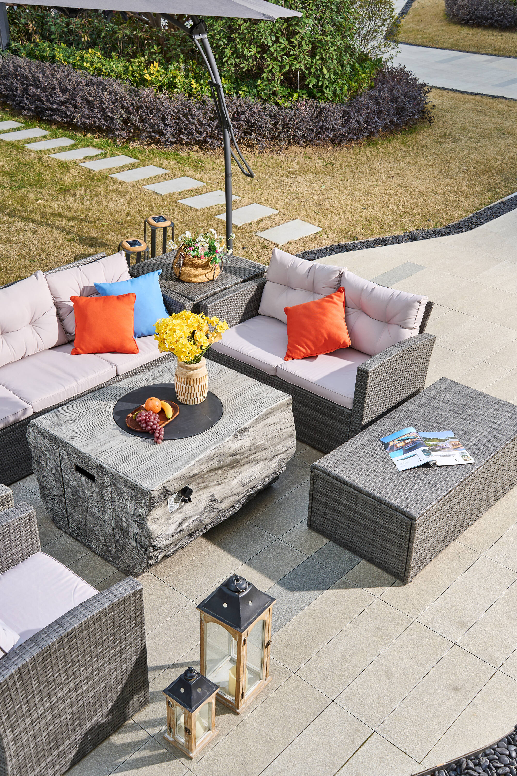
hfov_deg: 33.4
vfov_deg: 48.5
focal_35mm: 40
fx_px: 862
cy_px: 388
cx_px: 258
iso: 160
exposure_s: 1/80
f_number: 8
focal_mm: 40
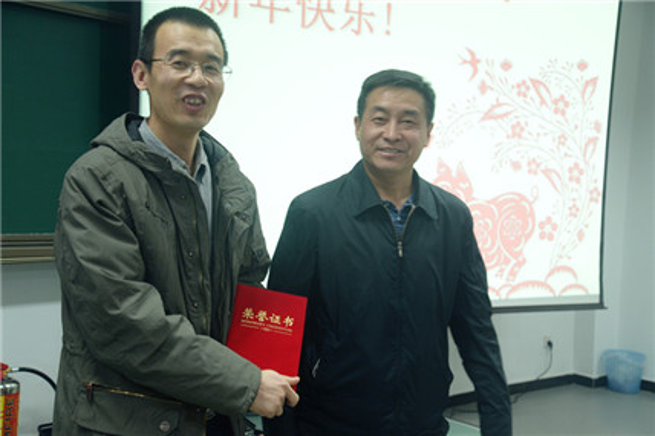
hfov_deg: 41.1
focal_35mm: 48
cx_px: 328
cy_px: 218
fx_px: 873
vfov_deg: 28.1
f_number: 4.2
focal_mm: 48
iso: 1600
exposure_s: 1/60
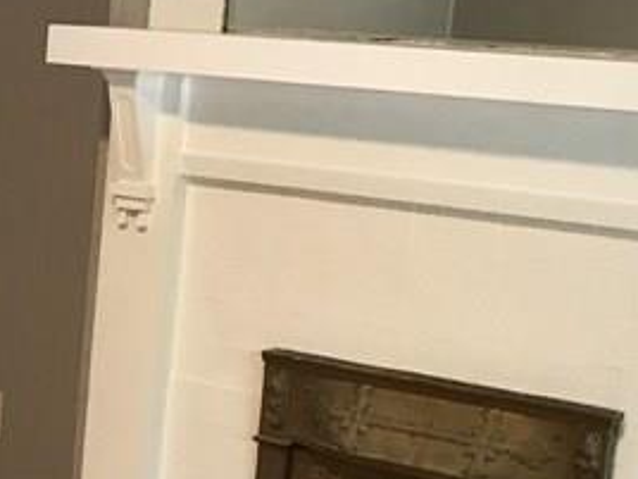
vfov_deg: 13.7
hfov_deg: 17.1
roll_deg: -1.1
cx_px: -233
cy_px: 465
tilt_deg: -15.9
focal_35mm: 107
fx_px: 1972
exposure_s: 1/30
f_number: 1.8
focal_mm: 3.99
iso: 40
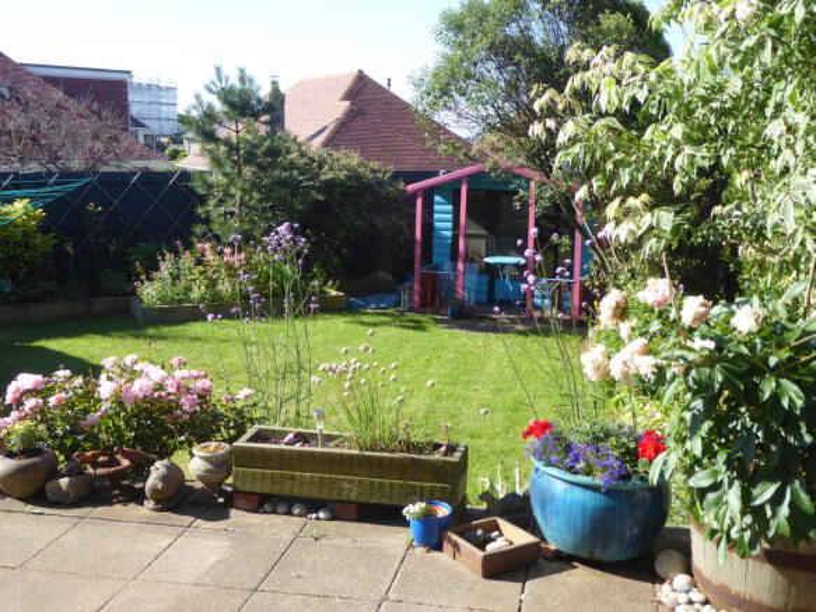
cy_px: 306
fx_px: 919
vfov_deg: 36.8
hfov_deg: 47.9
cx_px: 408
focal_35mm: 39
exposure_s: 1/250
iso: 80
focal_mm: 6.7
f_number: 3.7
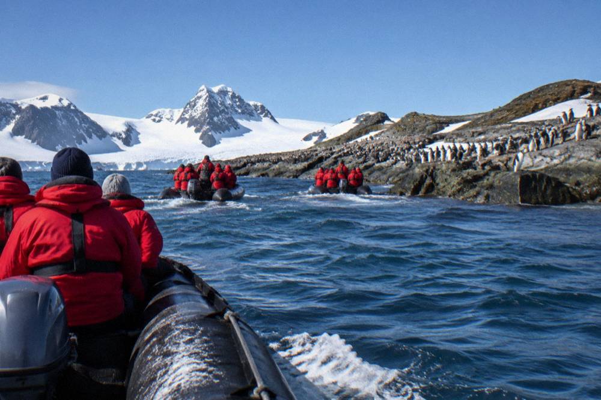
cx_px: 300
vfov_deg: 37.8
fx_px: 584
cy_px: 200
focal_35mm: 35
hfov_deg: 54.5
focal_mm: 35
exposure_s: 1/500
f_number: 7.1
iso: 500
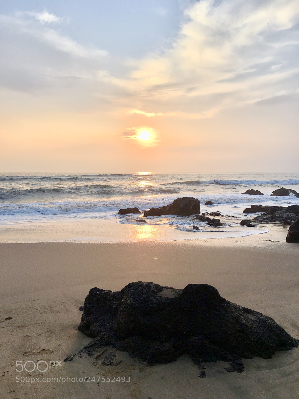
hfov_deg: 48.2
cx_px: 150
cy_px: 200
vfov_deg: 61.7
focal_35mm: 29
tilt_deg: -3.5
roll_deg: +0.6
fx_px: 334
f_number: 2.2
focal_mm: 4.15
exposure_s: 1/591
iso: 25
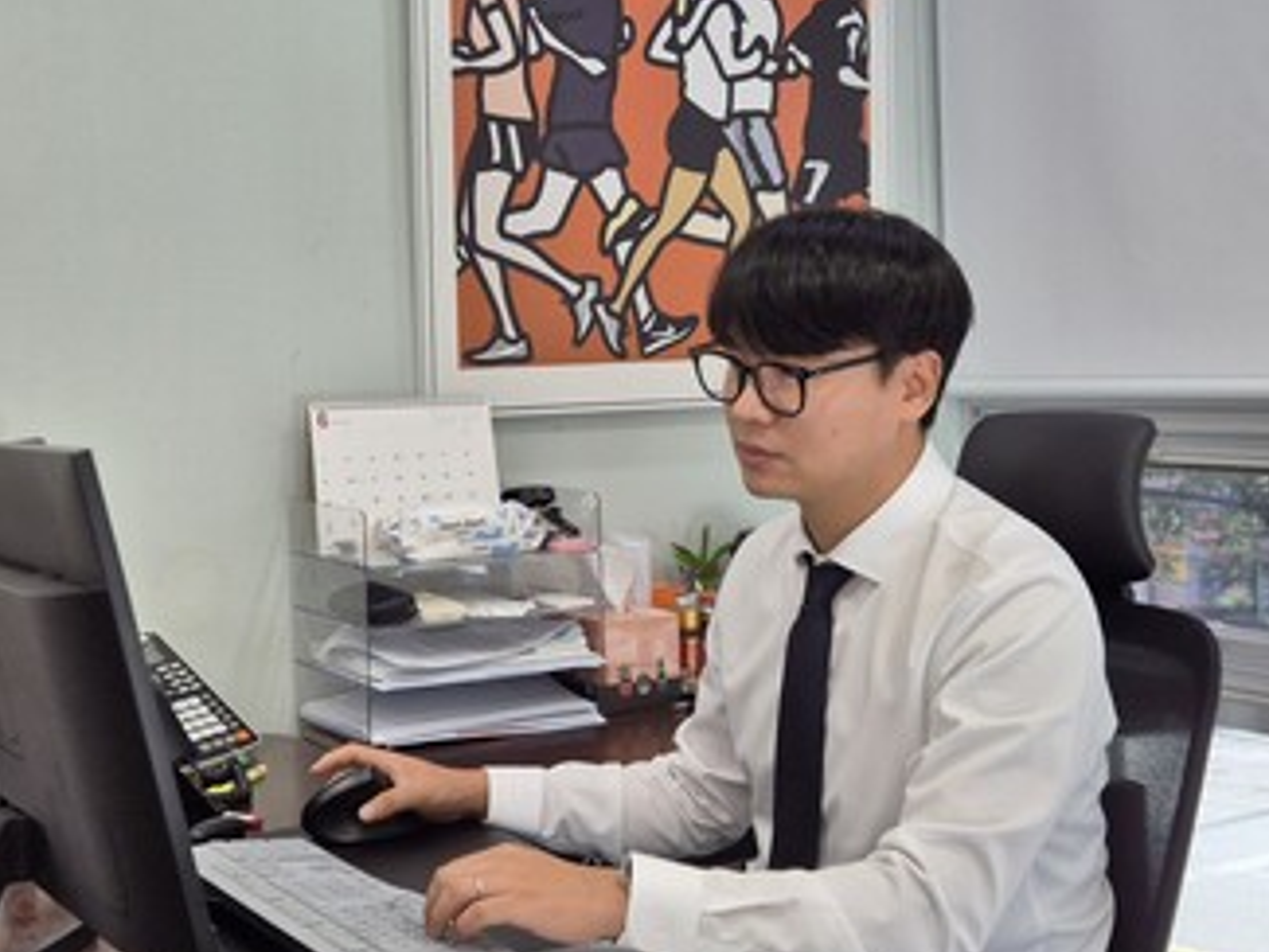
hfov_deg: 37.5
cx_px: 644
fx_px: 1870
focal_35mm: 51
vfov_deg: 28.5
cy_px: 347
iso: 32
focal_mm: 5.4
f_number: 1.8
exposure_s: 1/120
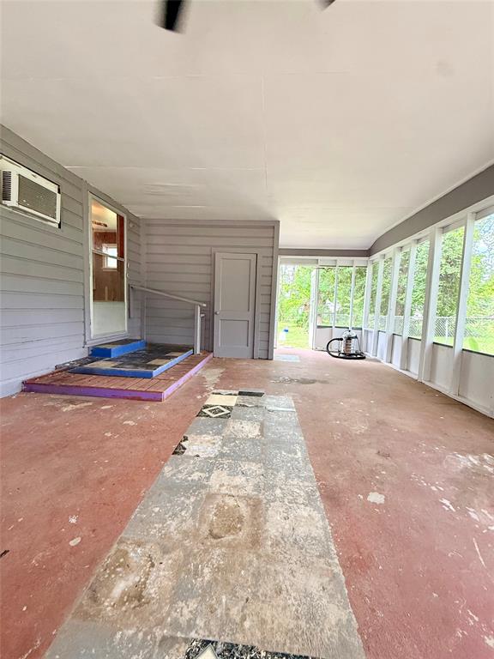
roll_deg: -2.9
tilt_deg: -4.9
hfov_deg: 85.7
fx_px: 266
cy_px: 330
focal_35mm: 14
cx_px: 247
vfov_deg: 102.1
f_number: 2.2
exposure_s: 1/99
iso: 250
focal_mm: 2.22
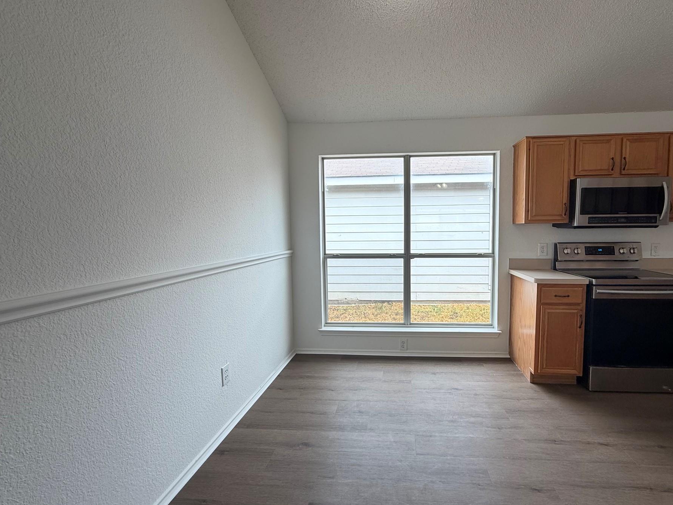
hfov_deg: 94.0
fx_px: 311
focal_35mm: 16
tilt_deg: -4.5
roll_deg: +0.5
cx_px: 380
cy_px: 251
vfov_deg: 78.1
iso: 250
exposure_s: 1/121
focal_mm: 2.22
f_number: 2.2
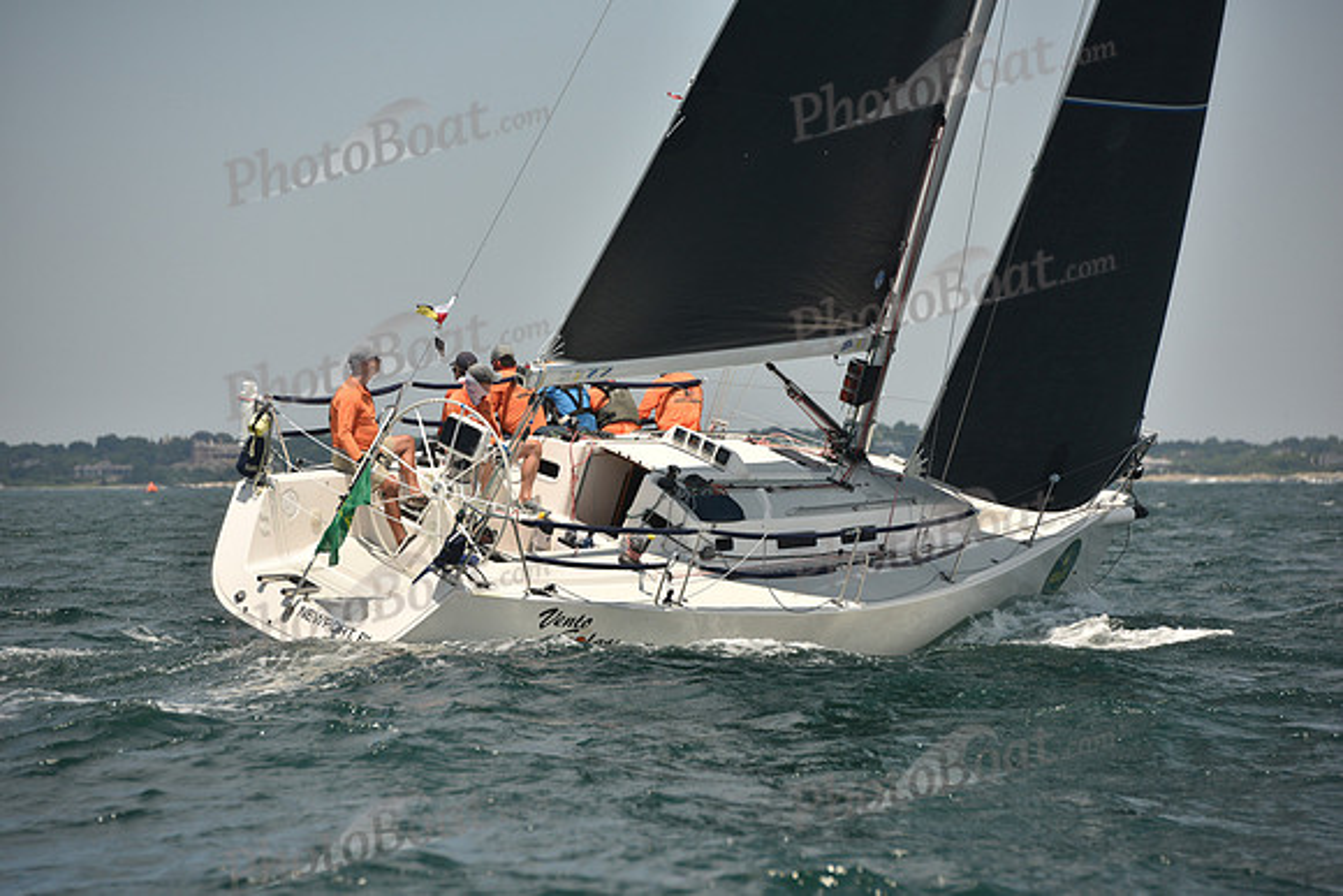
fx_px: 7463
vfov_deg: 6.9
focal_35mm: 200
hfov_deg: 10.3
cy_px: 448
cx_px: 672
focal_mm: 200
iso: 320
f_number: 6.3
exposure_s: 1/1250
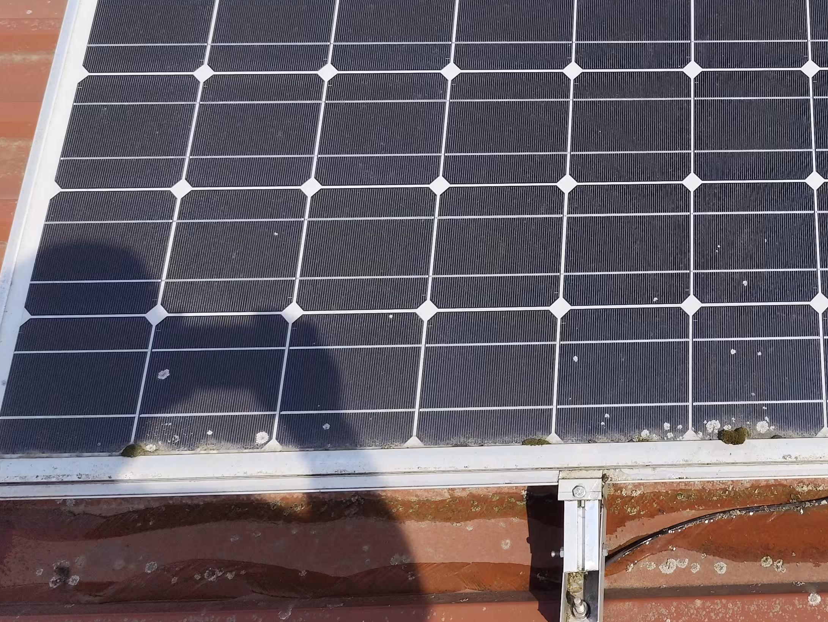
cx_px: 762
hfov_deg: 40.2
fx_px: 1029
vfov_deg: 32.7
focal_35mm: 43
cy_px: 125
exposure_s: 1/1442
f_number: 1.65
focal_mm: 6.19
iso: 50
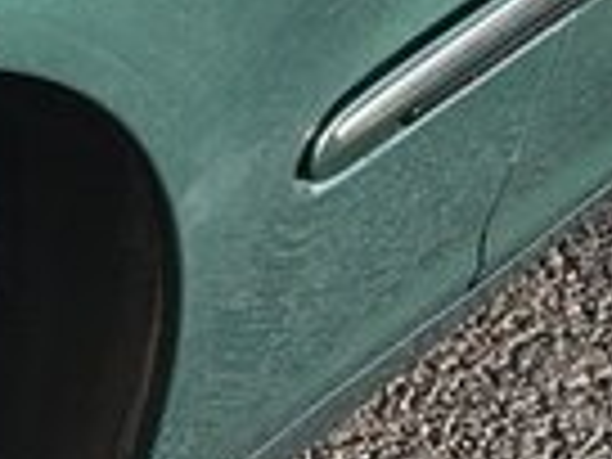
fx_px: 2493
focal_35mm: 141
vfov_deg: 10.2
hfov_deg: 11.7
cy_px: 695
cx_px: -814
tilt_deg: -47.5
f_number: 1.8
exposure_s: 1/163
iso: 20
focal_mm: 3.99
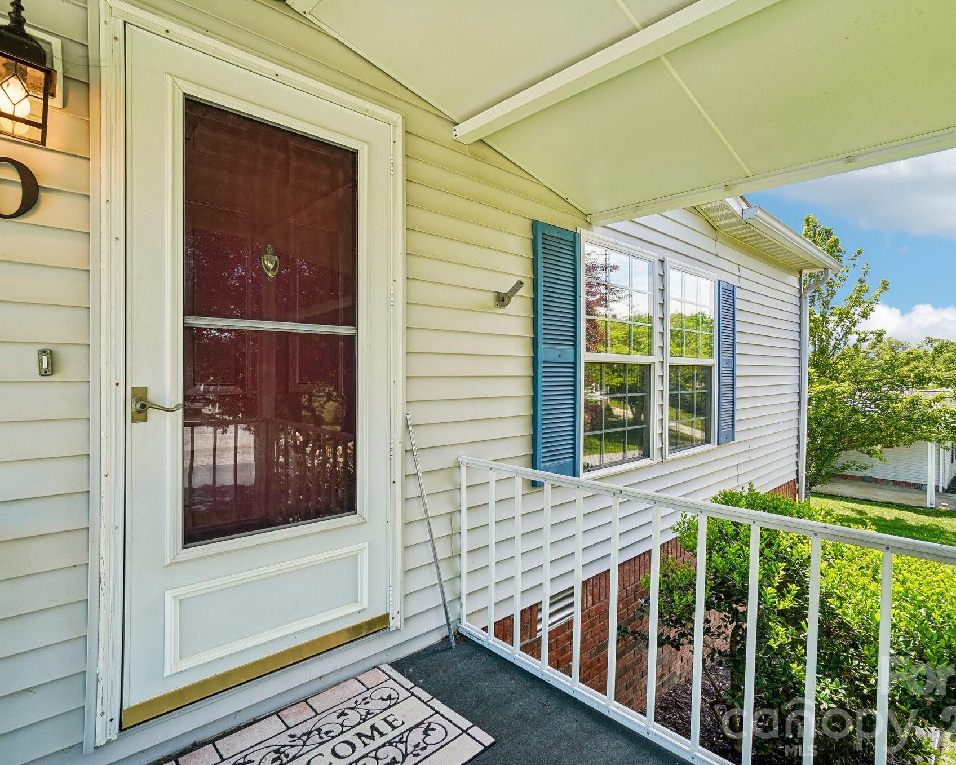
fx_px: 481
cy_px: 381
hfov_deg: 89.6
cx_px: 484
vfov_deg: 77.0
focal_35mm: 17
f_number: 8
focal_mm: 10
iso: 100
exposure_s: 1/50
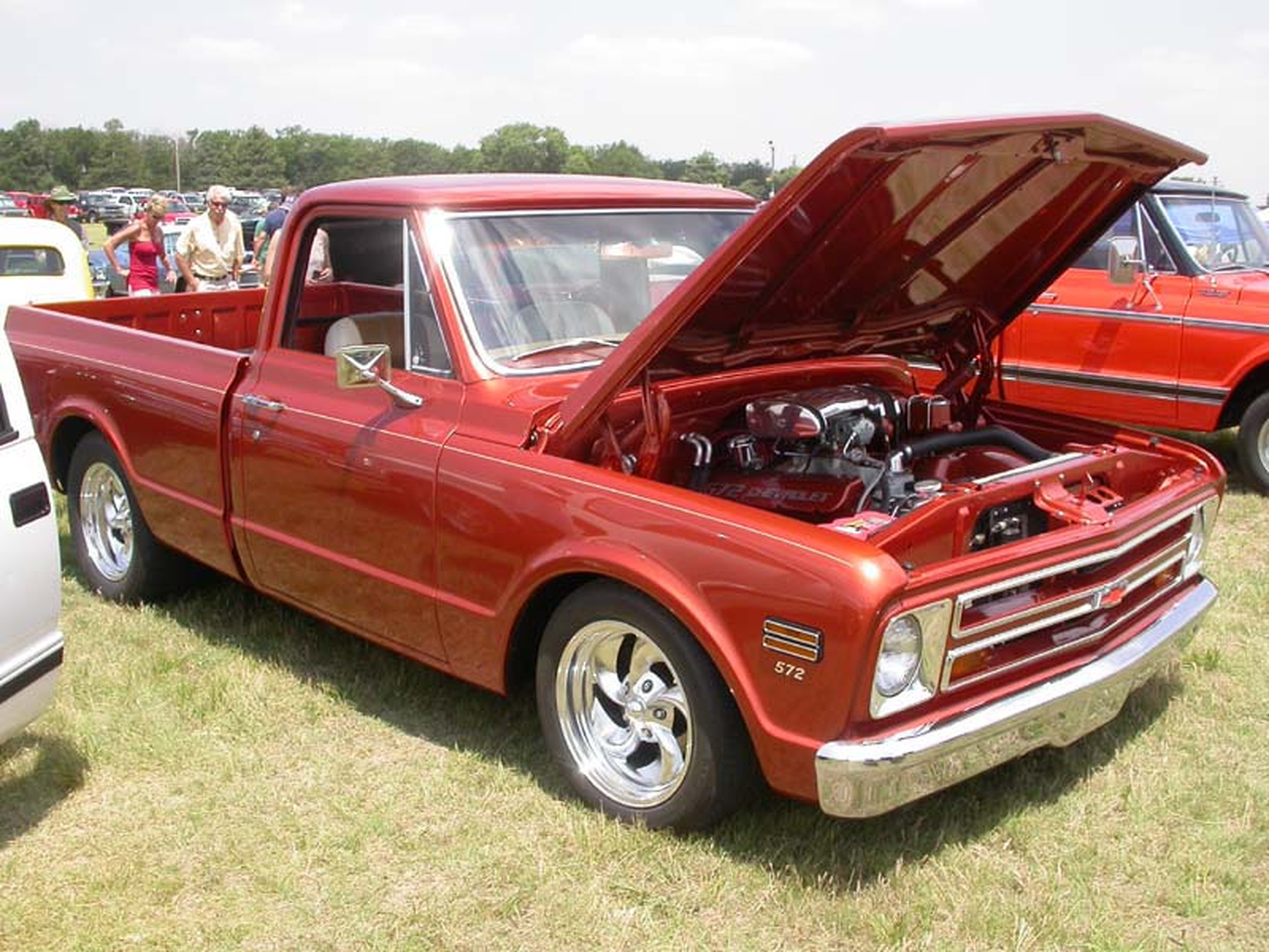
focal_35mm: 38
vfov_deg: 37.7
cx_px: 634
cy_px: 476
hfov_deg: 49.0
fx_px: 1393
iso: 100
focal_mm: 7.85
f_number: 6
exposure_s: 1/268
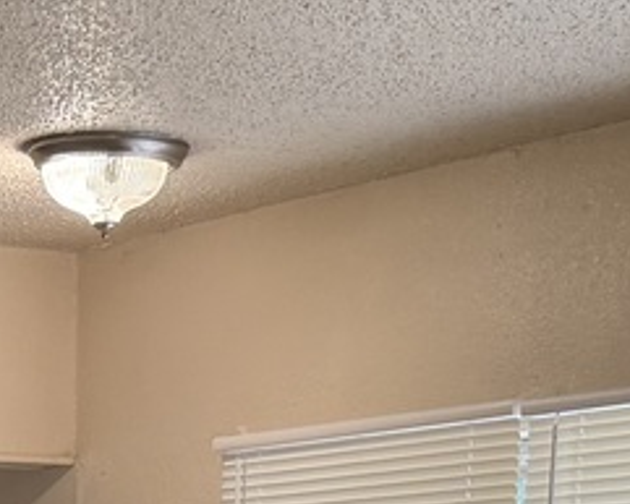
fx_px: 2611
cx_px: -94
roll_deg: +0.6
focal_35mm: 140
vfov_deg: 9.6
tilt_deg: -13.9
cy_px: 1261
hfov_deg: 13.4
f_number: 1.78
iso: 200
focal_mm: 6.76
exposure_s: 1/120
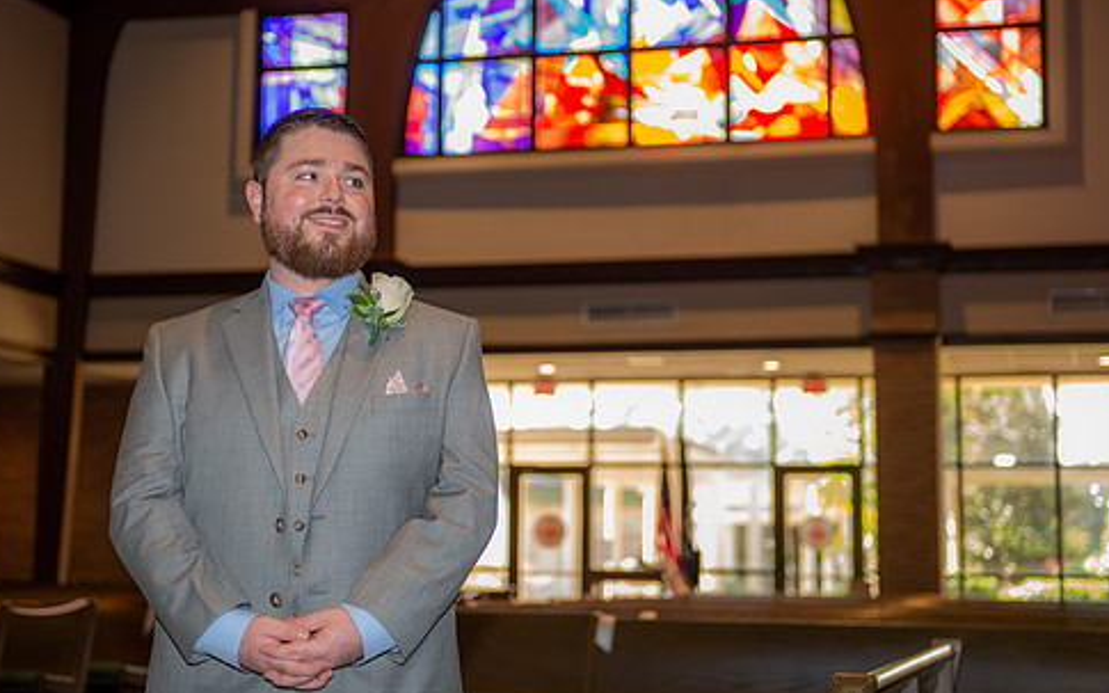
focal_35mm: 67
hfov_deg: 30.6
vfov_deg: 19.4
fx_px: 2025
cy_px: 272
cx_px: 556
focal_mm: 55
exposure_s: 1/100
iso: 640
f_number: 2.8
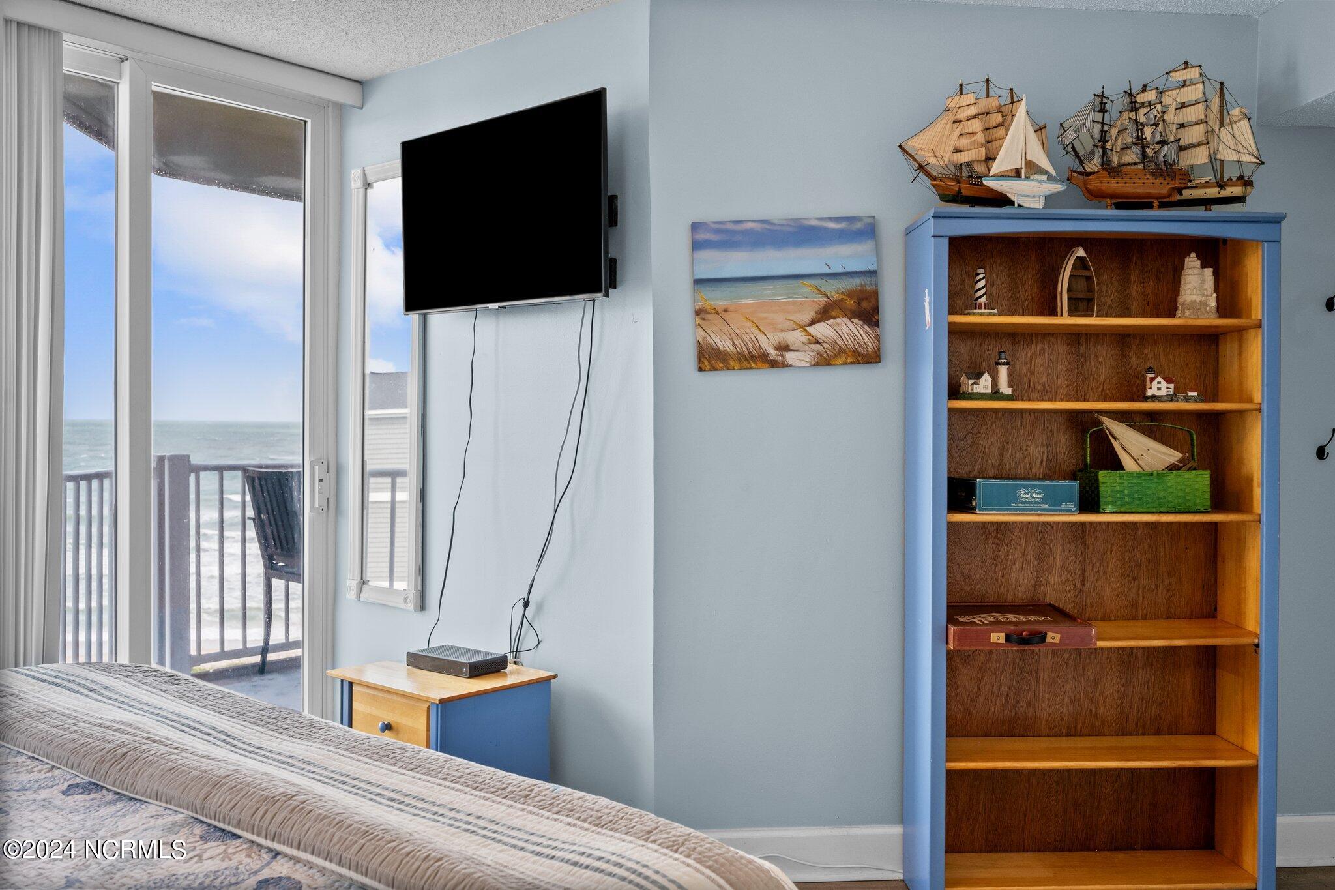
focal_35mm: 30
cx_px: 668
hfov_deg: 61.9
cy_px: 445
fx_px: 1112
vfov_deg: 43.6
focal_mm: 30
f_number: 6.3
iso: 400
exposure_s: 1/30
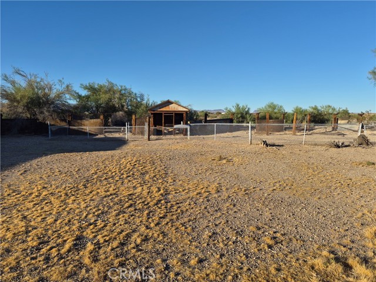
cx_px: 188
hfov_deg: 73.9
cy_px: 141
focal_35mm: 23
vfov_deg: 58.9
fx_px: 250
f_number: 1.8
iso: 80
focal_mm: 5.4
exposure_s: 1/4576
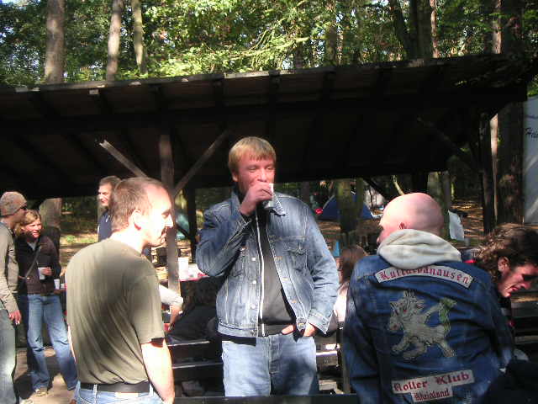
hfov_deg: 36.8
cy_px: 202
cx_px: 269
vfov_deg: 28.0
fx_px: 808
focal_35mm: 52
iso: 50
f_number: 3
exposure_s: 1/90
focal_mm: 8.1
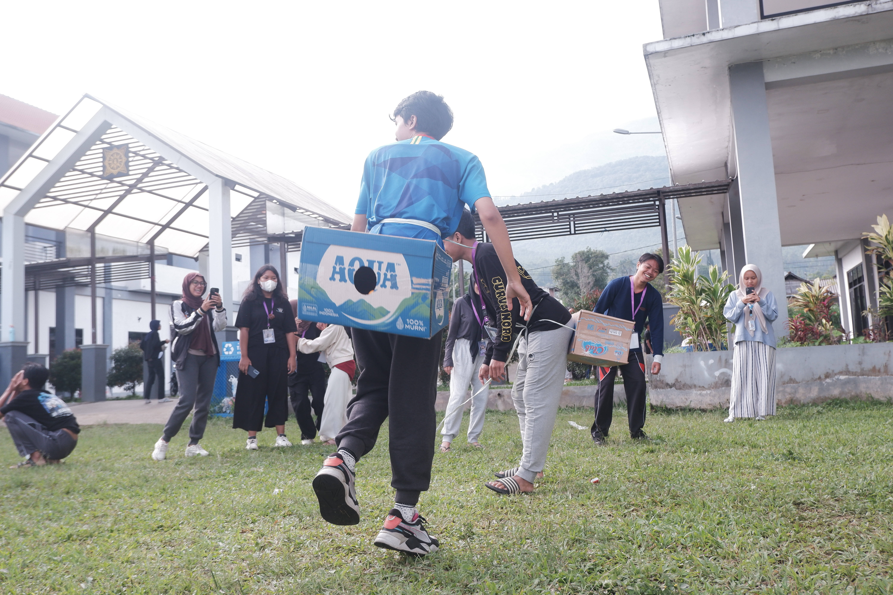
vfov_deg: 43.6
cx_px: 446
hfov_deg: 61.9
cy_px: 298
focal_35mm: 30
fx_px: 744
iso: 400
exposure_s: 1/400
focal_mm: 20.3
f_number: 4.5
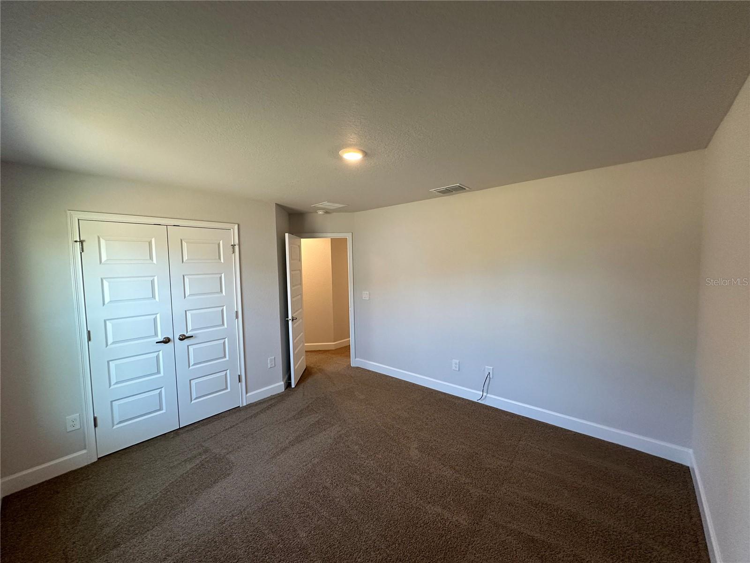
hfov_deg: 102.1
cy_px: 282
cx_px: 375
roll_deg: +1.0
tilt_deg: -3.2
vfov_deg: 85.7
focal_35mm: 14
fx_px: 303
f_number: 2.2
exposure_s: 1/120
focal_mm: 2.22
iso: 250
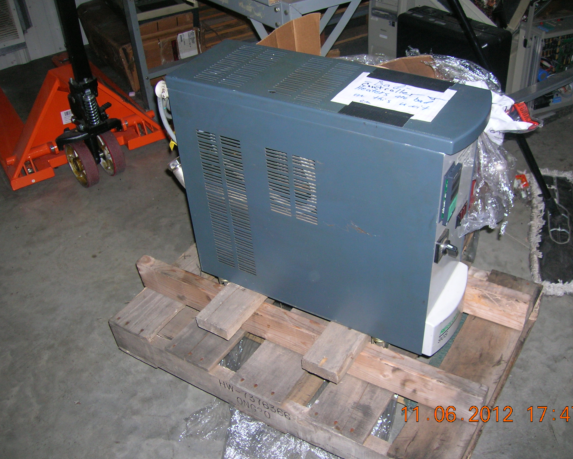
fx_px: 611
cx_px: 310
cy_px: 230
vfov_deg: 41.2
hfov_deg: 50.2
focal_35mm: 36
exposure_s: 1/60.1
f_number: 2.9
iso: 94
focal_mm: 5.7
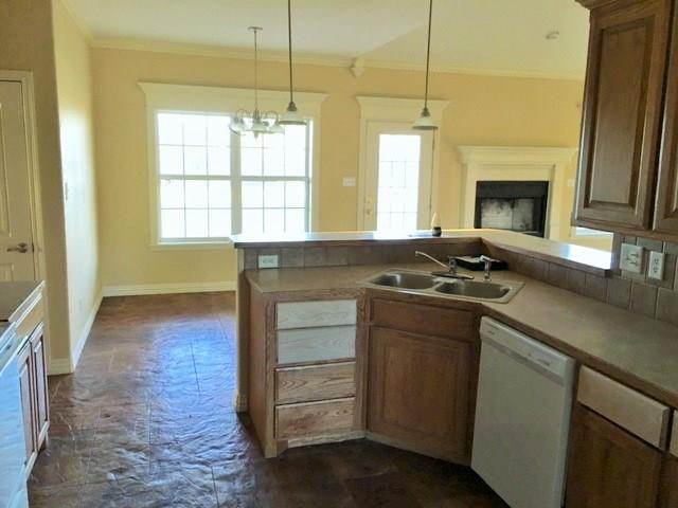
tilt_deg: -9.0
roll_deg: -1.4
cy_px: 254
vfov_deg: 48.2
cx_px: 339
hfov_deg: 61.7
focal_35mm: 29
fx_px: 568
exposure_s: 1/15
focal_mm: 4.15
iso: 50
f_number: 2.2
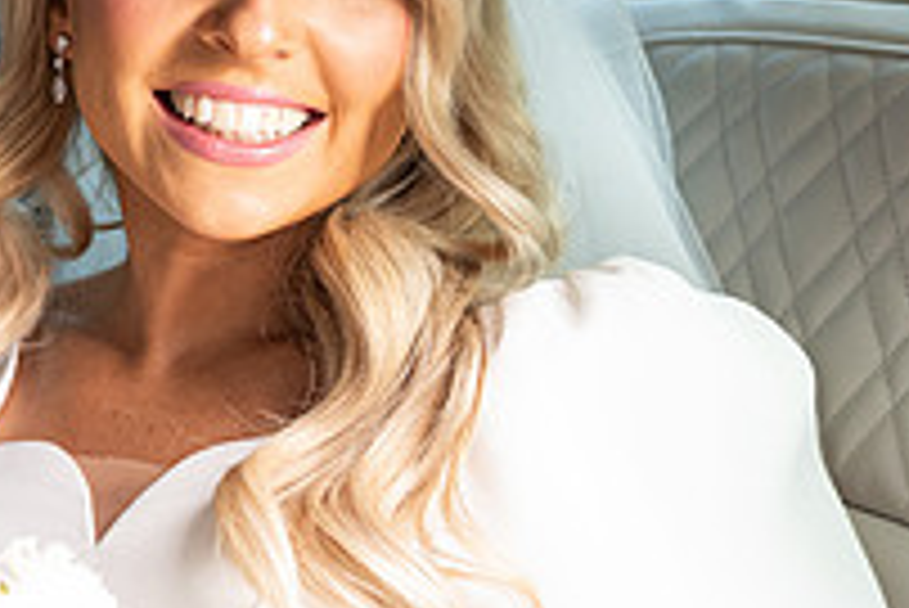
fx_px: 2325
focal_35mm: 92
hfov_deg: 21.2
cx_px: -58
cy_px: 241
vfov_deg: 14.9
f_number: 3.5
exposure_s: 1/160
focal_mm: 32
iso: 800
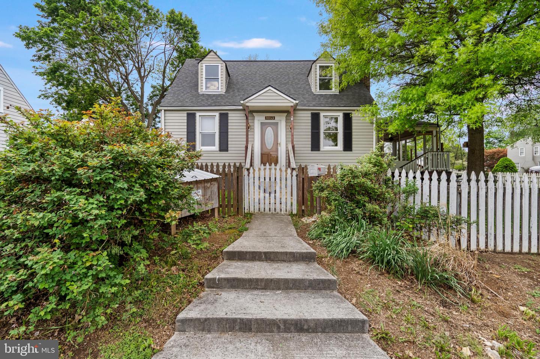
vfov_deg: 73.7
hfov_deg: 96.8
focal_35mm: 16
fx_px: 240
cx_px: 270
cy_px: 180
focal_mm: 16
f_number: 6.3
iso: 640
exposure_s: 1/100
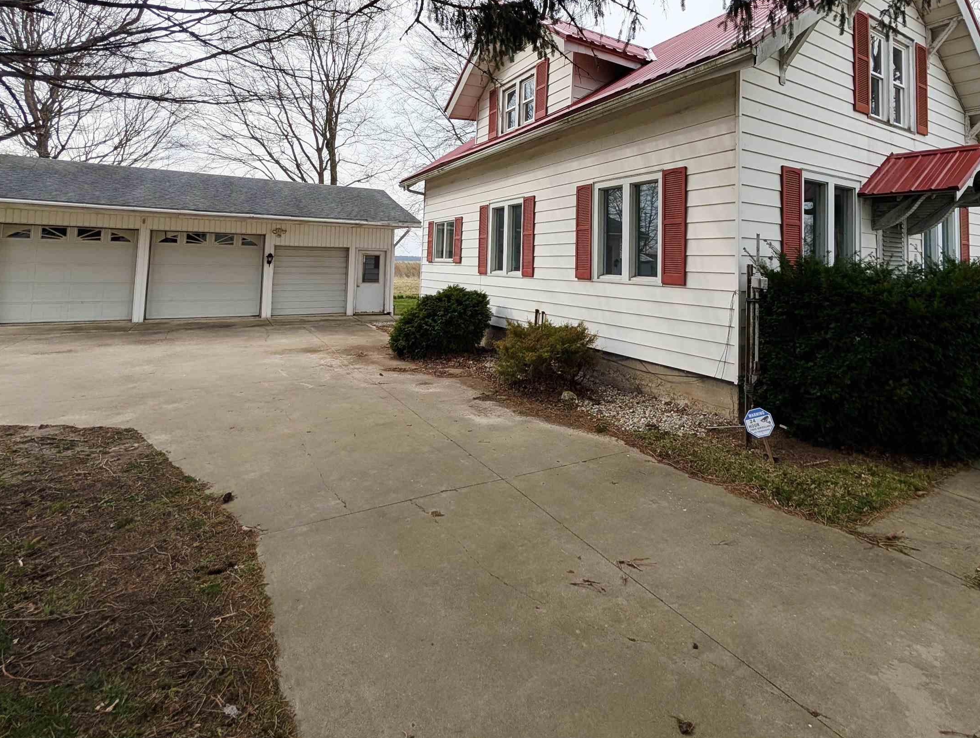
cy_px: 228
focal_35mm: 17
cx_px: 554
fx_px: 482
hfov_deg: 90.5
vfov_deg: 71.9
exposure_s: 1/2500
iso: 49
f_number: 1.7
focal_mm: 2.02
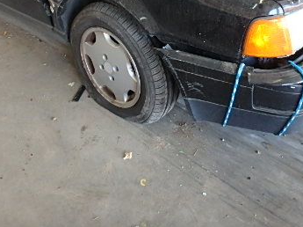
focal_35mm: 39
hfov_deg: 47.9
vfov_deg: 34.5
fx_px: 341
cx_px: 151
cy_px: 18
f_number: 3.5
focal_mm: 3.7
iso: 320
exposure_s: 1/30
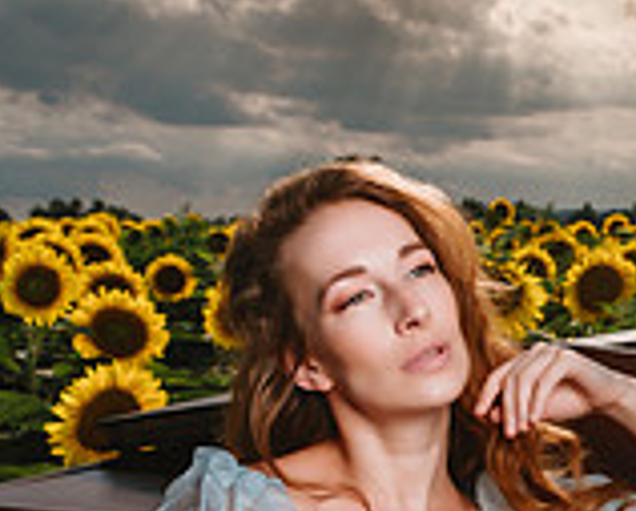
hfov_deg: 21.0
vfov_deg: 17.8
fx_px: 1584
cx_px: 781
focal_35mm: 84
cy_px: 545
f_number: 6.3
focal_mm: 24
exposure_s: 1/250
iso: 64
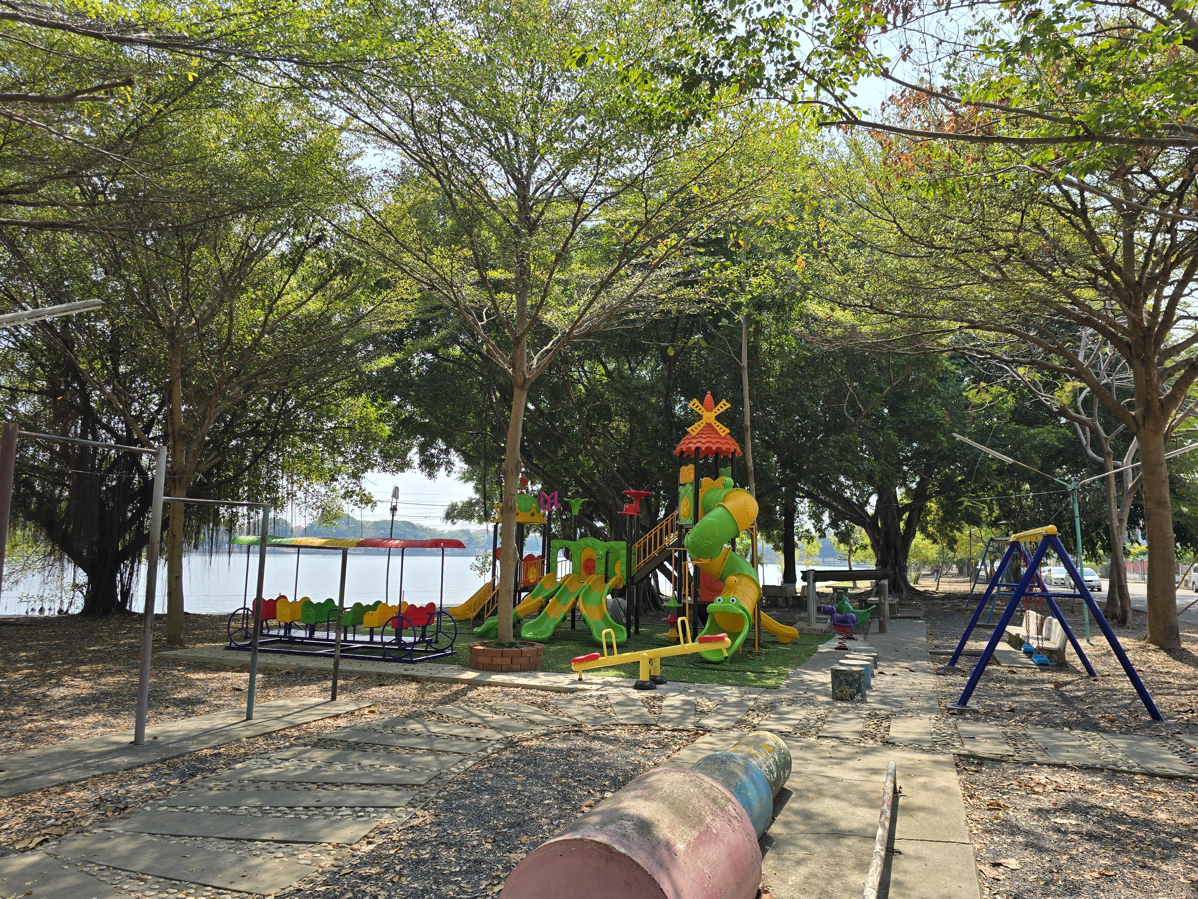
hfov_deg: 73.9
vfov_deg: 58.9
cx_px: 599
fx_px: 796
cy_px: 450
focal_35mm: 23
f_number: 1.7
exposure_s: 1/453
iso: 12
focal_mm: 6.3
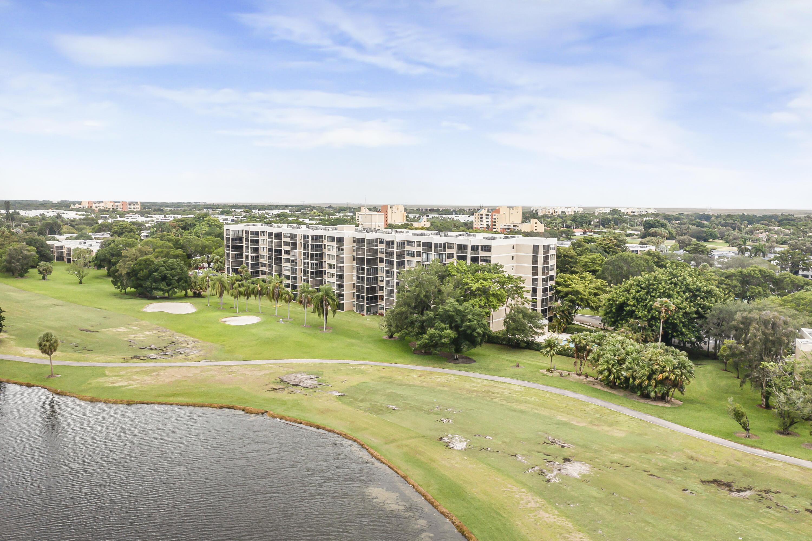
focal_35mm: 28
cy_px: 270
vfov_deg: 46.4
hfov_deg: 65.5
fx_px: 631
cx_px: 406
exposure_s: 1/320
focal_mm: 10.26
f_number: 7.1
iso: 100
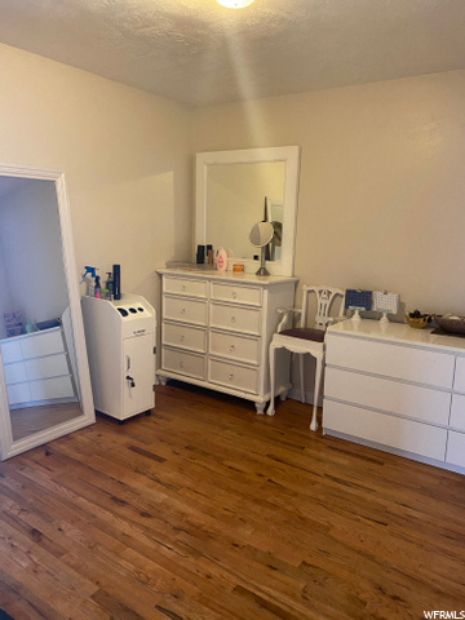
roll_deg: -2.0
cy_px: 310
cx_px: 232
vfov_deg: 67.3
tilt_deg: -8.4
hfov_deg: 53.1
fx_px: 466
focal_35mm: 26
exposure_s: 1/30
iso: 500
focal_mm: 4.25
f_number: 1.8
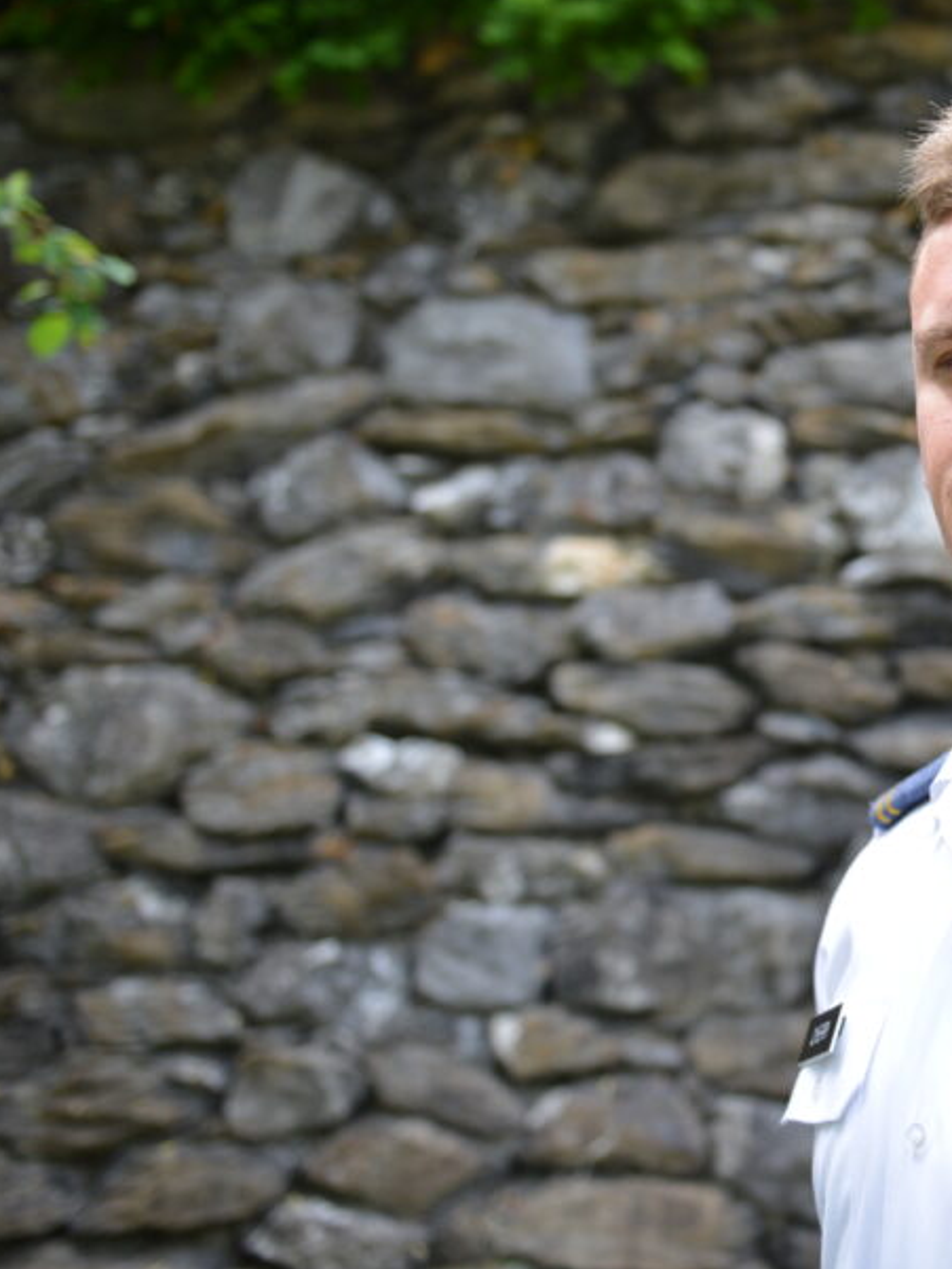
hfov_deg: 23.5
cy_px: 561
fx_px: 2163
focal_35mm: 59
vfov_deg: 32.7
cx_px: 1001
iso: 400
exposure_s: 1/1250
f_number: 2.8
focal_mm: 36
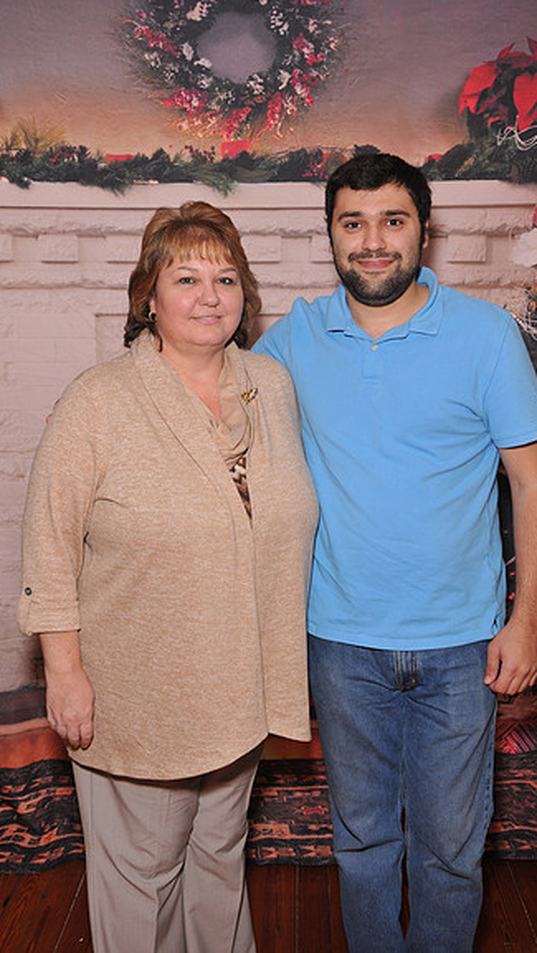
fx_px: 1037
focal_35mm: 41
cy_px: 476
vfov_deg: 49.4
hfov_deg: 29.0
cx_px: 293
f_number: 6.3
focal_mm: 26
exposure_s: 1/125
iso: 400
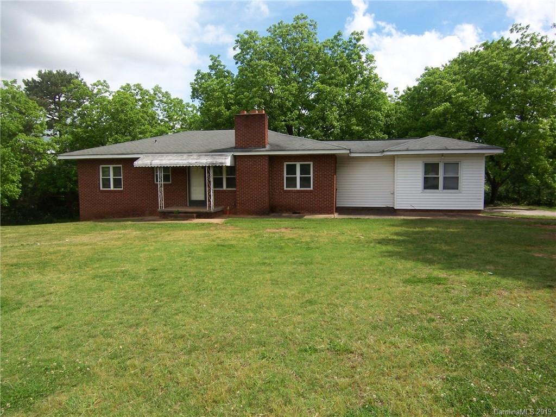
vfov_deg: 58.9
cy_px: 208
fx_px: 369
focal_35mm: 23
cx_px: 278
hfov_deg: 73.9
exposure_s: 1/320
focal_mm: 3.8
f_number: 5.6
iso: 64
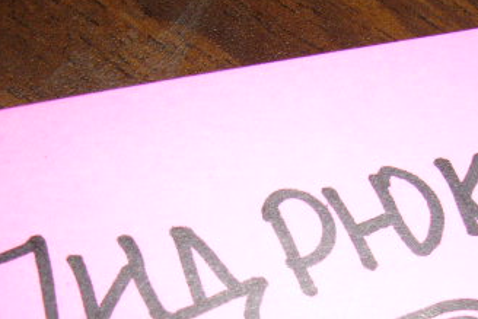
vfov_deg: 18.8
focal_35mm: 71
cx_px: 278
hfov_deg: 28.4
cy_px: 307
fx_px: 943
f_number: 2.8
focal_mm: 5.8
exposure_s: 1/60
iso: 50
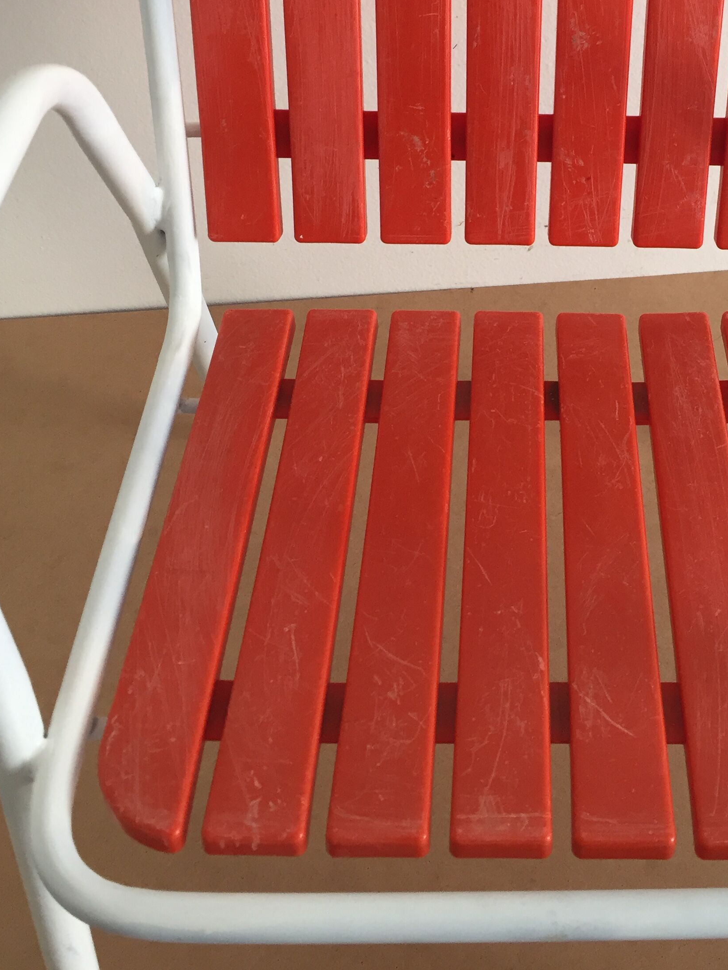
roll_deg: -1.1
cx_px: 530
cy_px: 261
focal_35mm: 43
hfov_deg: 33.1
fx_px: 1206
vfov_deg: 42.7
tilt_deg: -44.0
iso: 40
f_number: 2.2
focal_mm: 4.15
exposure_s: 1/33
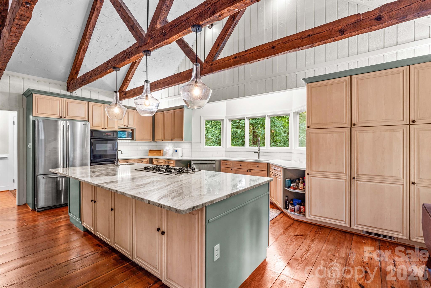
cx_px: 216
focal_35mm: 16
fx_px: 192
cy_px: 144
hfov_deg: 96.7
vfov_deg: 73.7
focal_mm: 16
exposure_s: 1/1.67
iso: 100
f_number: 8
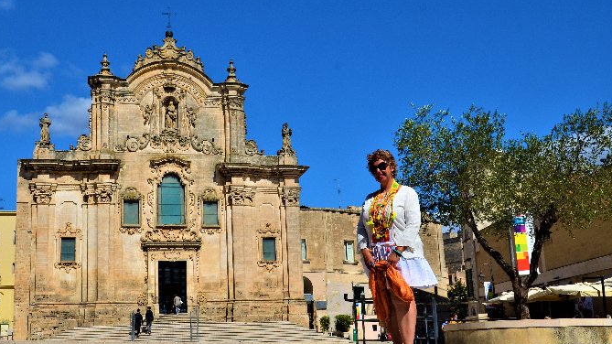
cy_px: 194
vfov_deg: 26.5
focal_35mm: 45
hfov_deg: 45.4
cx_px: 266
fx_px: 730
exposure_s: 1/500
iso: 400
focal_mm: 24
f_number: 11
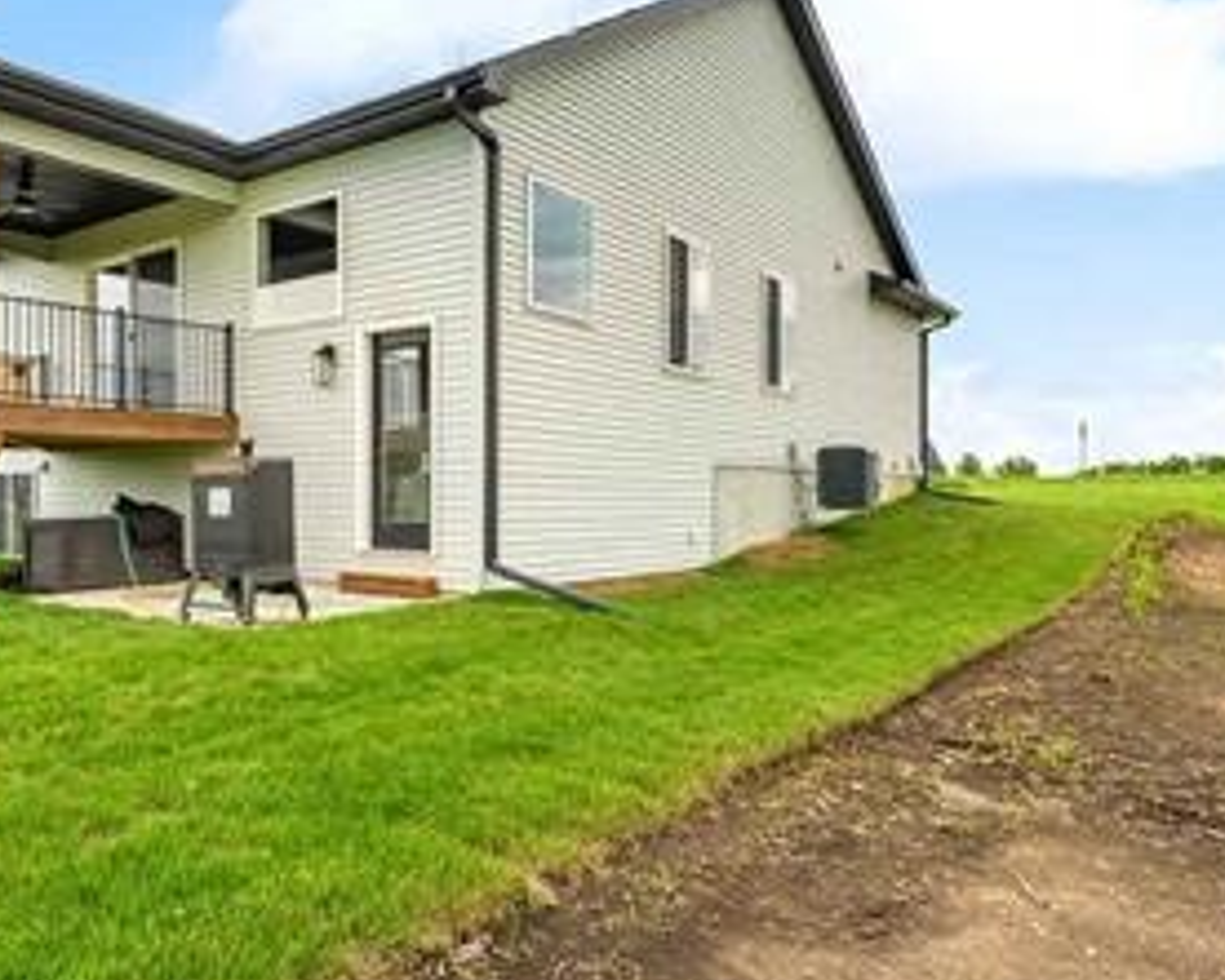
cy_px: 490
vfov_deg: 48.7
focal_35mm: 30
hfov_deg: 55.3
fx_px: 1085
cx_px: 269
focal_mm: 16.5
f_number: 9
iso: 250
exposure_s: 1/50
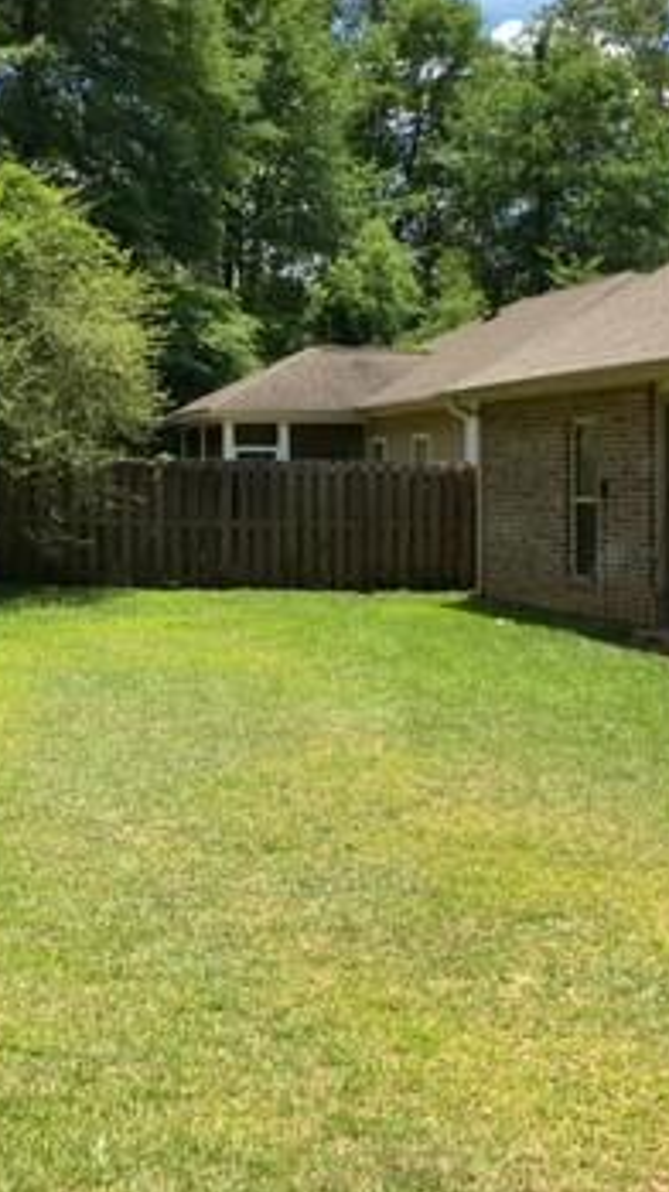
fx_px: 1831
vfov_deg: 36.0
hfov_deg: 20.7
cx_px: 331
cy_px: 570
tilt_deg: -2.3
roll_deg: +0.0
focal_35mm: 58
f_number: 2.2
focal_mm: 4.15
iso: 25
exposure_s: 1/1221
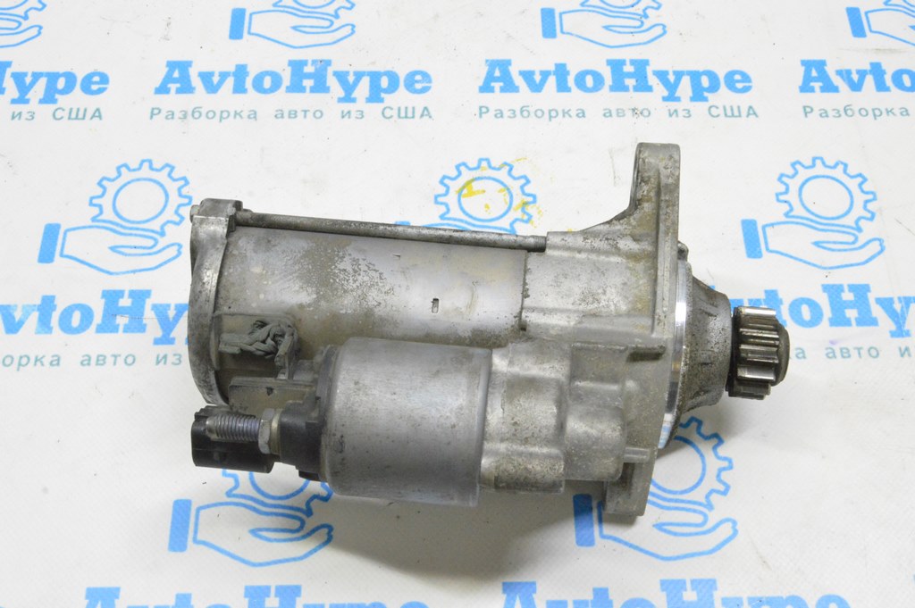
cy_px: 304
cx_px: 458
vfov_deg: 29.8
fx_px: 1143
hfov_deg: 43.6
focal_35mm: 45
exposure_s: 1/15
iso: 6400
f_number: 20
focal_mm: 30
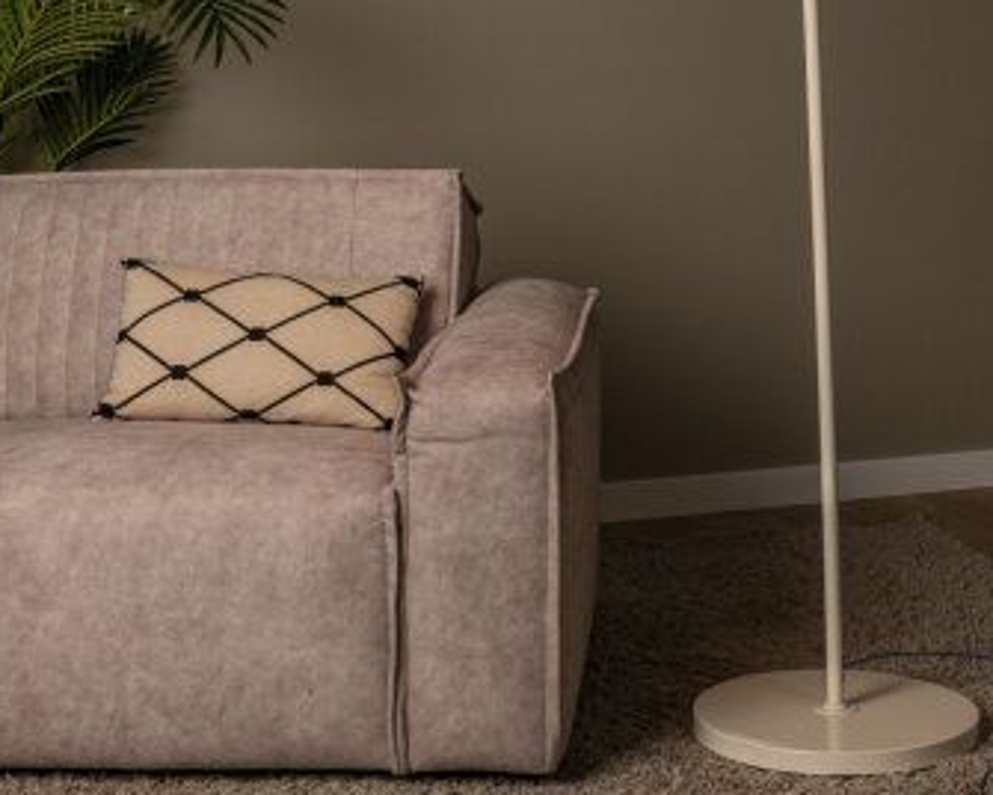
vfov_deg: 17.8
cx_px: 510
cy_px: -15
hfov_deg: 22.7
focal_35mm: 84
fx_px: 2469
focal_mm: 50
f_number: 18
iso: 400
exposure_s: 1/25
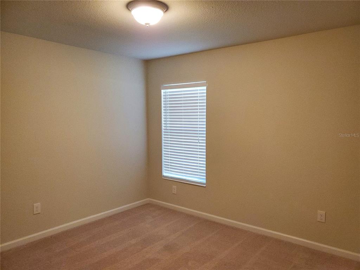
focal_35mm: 26
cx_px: 180
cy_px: 135
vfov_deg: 53.1
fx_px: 270
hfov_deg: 67.3
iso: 250
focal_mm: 4.3
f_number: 2.4
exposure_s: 1/40
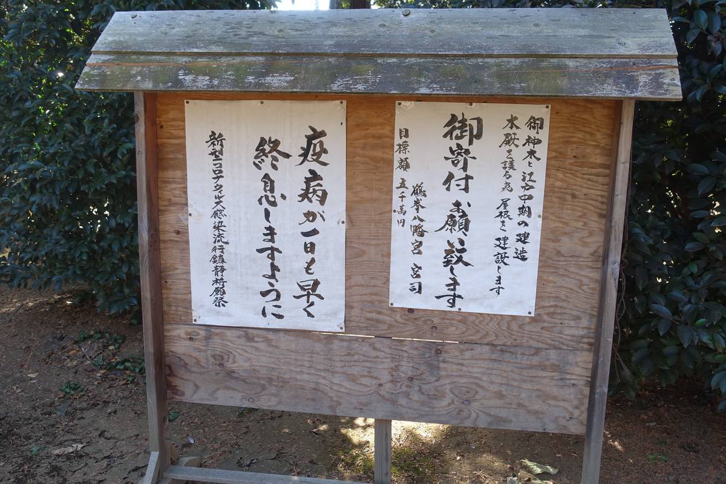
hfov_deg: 58.7
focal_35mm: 32
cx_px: 363
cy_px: 242
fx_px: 645
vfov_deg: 41.1
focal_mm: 11.56
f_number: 3.5
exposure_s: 1/100
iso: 125
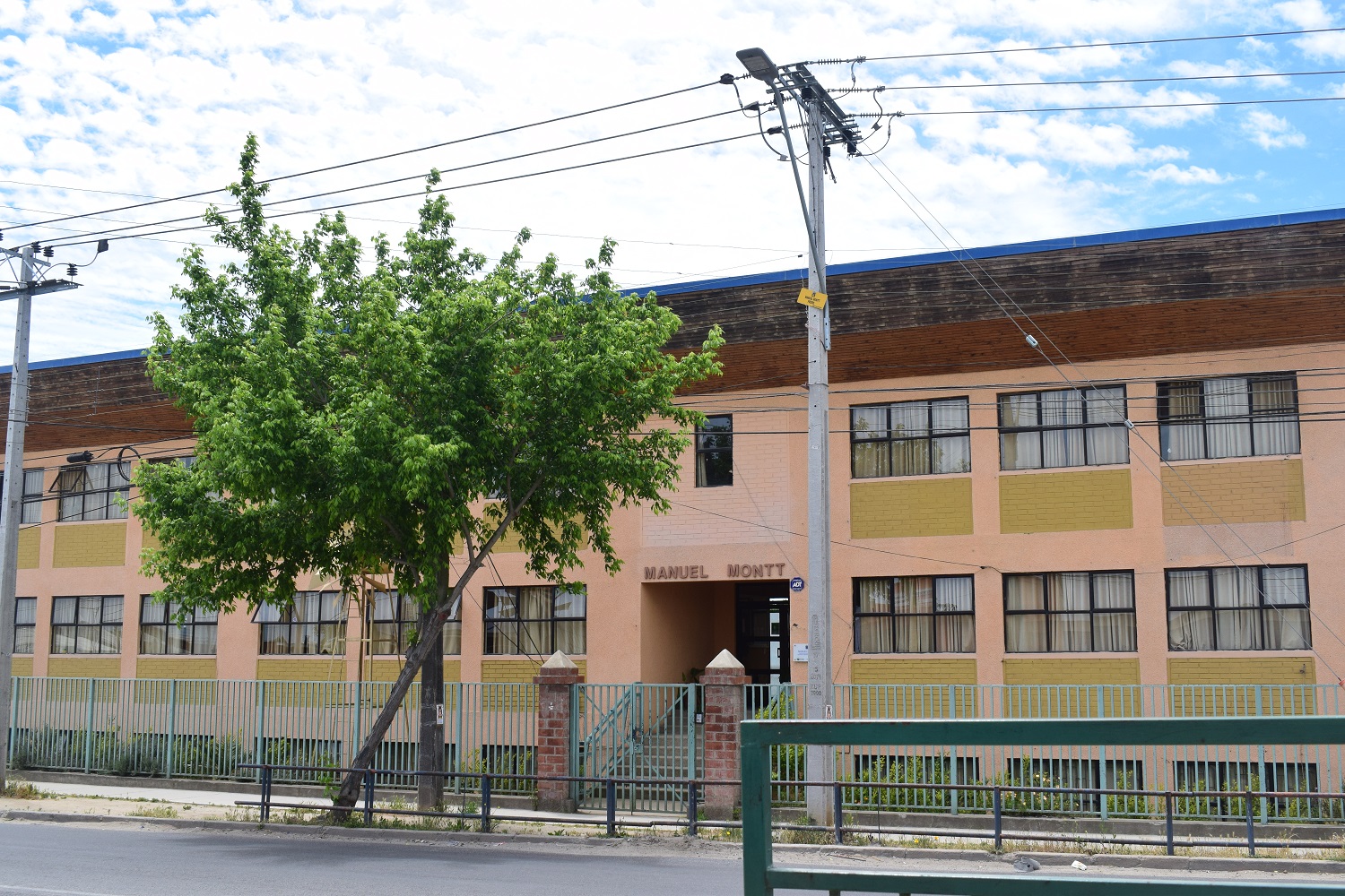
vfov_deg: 35.5
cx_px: 672
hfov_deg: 51.3
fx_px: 1401
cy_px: 448
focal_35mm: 38
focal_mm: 25
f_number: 11
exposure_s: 1/400
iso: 400
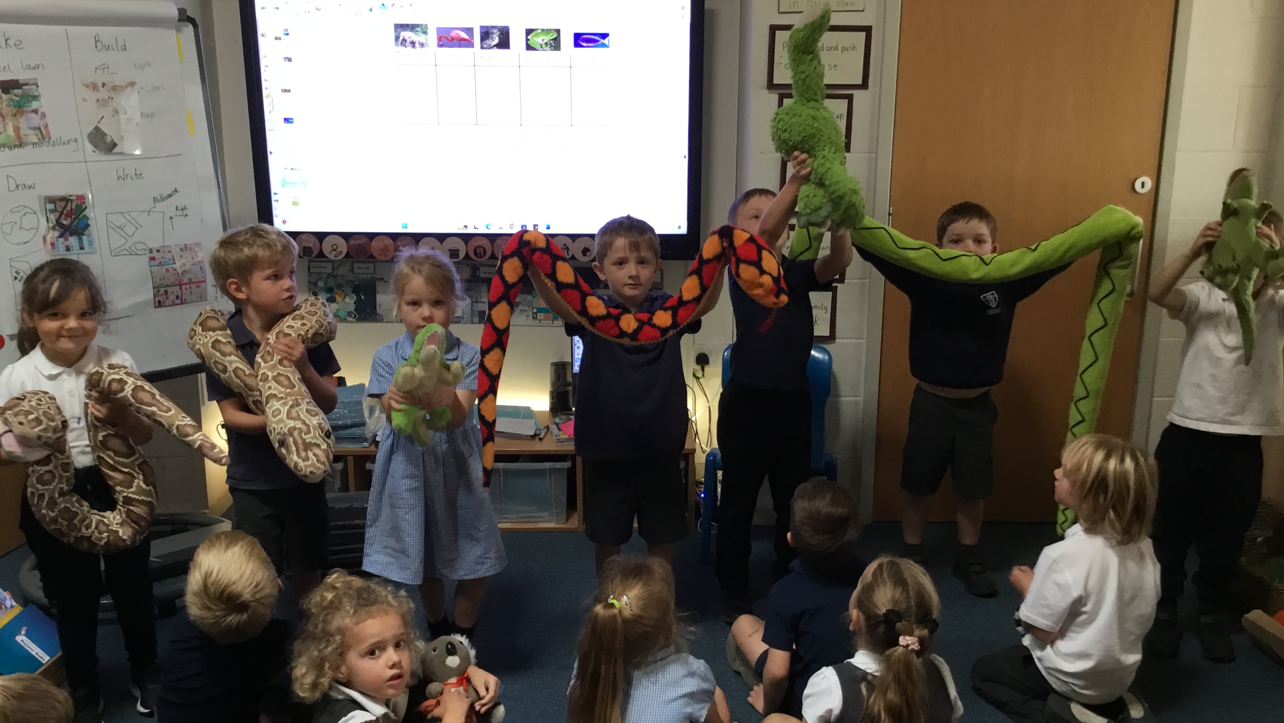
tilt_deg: -13.9
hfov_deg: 58.0
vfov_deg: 34.7
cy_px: 368
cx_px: 640
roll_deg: +0.9
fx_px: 1158
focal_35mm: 34
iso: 100
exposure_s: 1/33
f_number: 2.4
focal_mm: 3.3
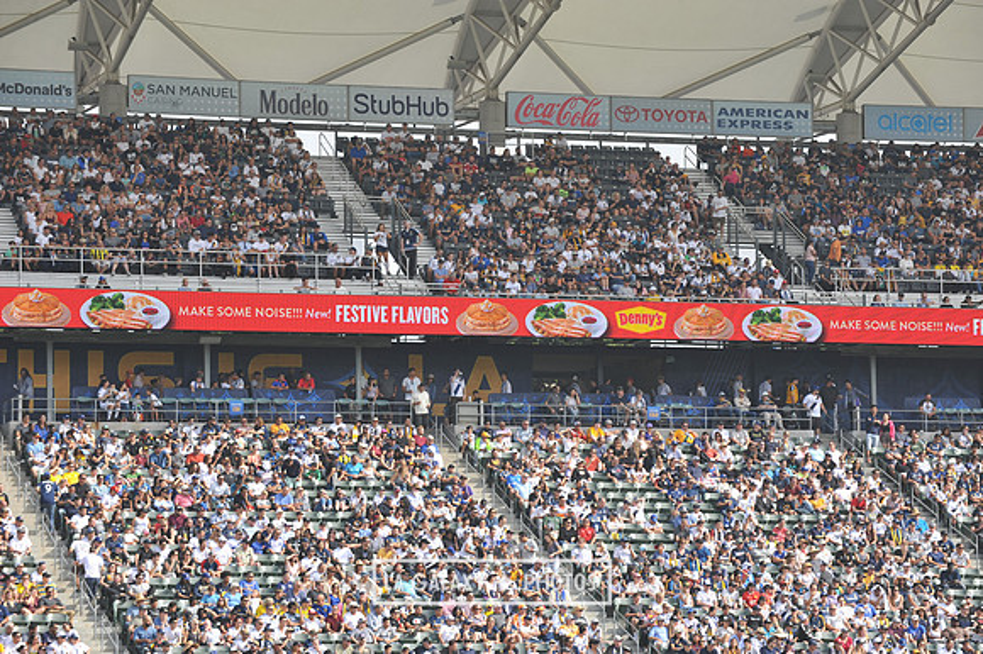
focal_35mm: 135
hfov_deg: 15.2
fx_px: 3684
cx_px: 492
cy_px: 327
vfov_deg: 10.1
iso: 200
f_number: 8
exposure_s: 1/250
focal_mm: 135
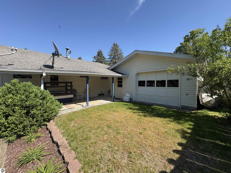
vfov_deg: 85.7
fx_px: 93
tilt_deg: -2.4
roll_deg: -0.1
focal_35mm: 14
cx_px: 116
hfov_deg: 102.1
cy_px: 86
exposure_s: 1/541
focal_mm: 2.22
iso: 40
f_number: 2.2
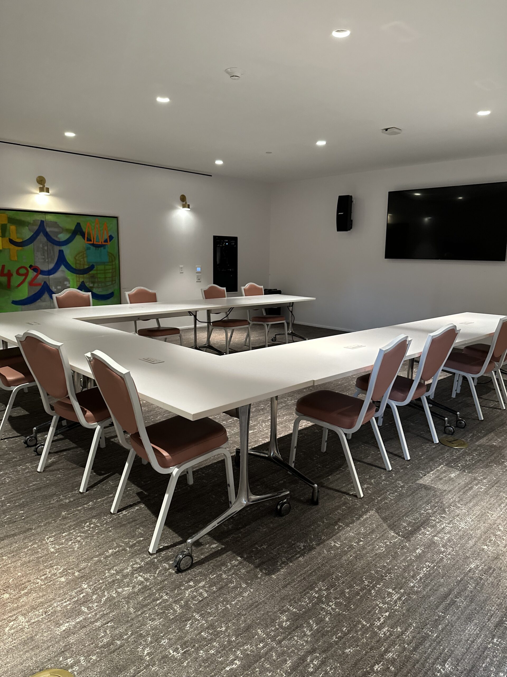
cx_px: 254
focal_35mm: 24
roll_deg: -1.9
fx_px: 469
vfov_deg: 71.6
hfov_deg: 56.8
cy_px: 338
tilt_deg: -9.6
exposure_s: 1/60
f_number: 1.78
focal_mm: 6.86
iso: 400
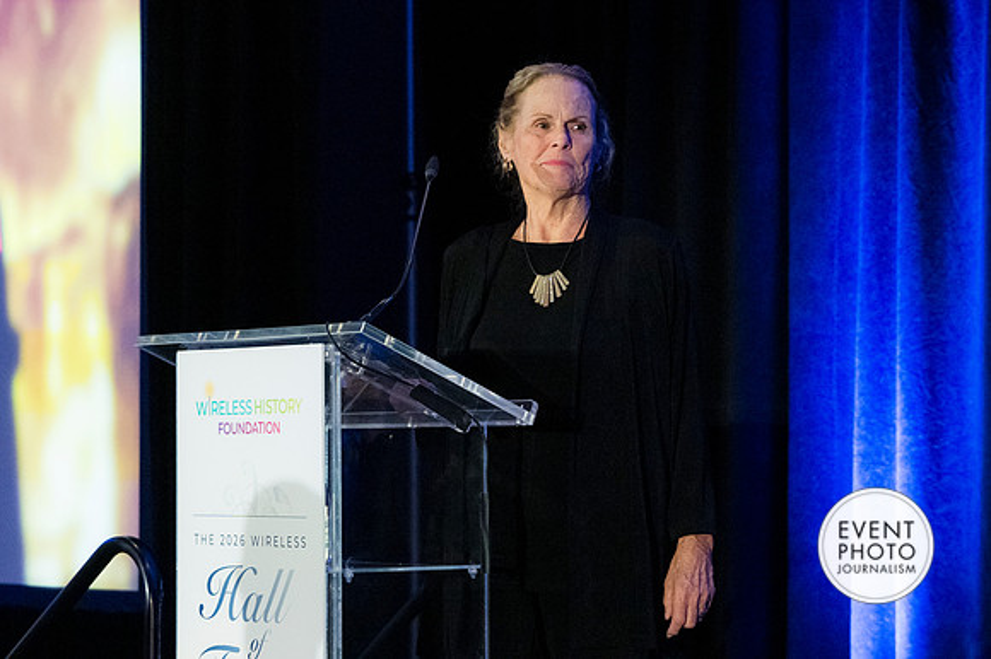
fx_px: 2971
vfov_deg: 12.7
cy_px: 330
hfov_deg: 18.9
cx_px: 496
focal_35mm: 108
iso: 10000
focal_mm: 72
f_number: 4
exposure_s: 1/125
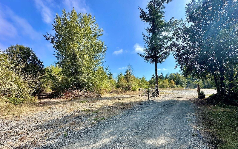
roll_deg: +0.1
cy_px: 85
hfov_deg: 101.5
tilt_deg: +2.3
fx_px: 97
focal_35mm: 15
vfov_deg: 74.4
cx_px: 120
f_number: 2.2
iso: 40
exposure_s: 1/1453
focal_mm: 2.22
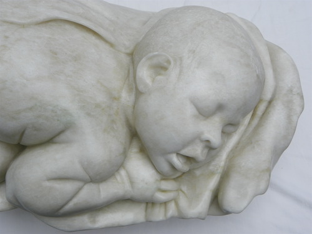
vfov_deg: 35.1
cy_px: 117
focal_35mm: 41
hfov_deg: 45.8
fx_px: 370
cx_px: 156
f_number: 4
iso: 64
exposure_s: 1/160
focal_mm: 7.3
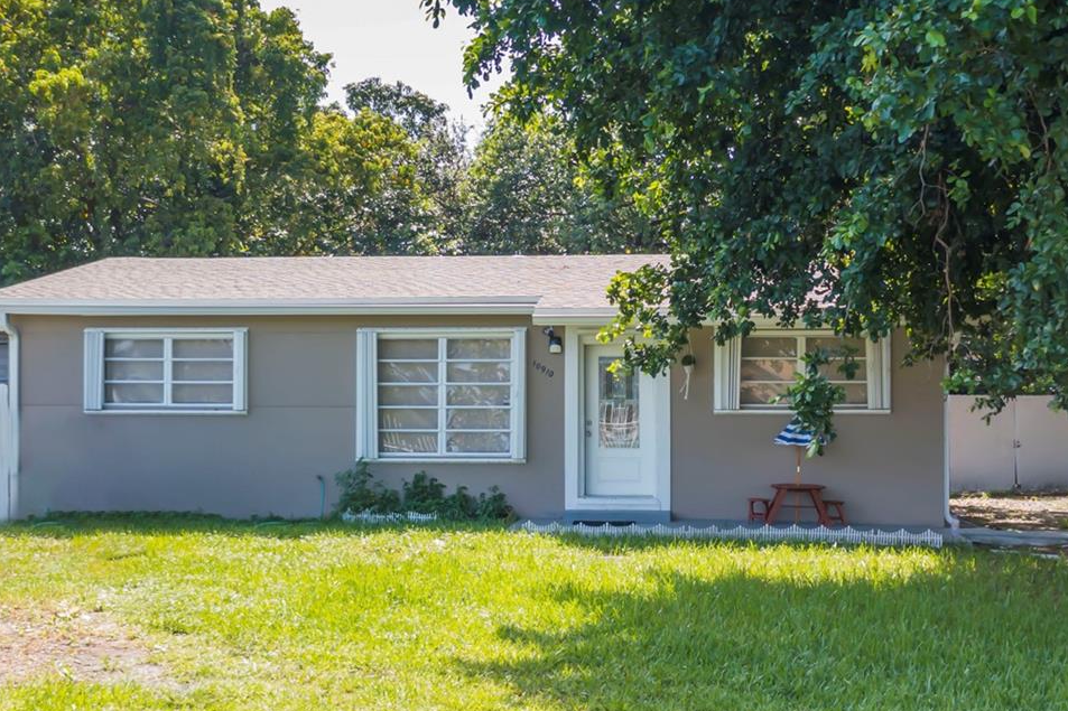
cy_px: 363
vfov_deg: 28.6
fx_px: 1394
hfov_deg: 41.9
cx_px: 554
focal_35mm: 47
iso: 100
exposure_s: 1/20
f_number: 2.8
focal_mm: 10.26
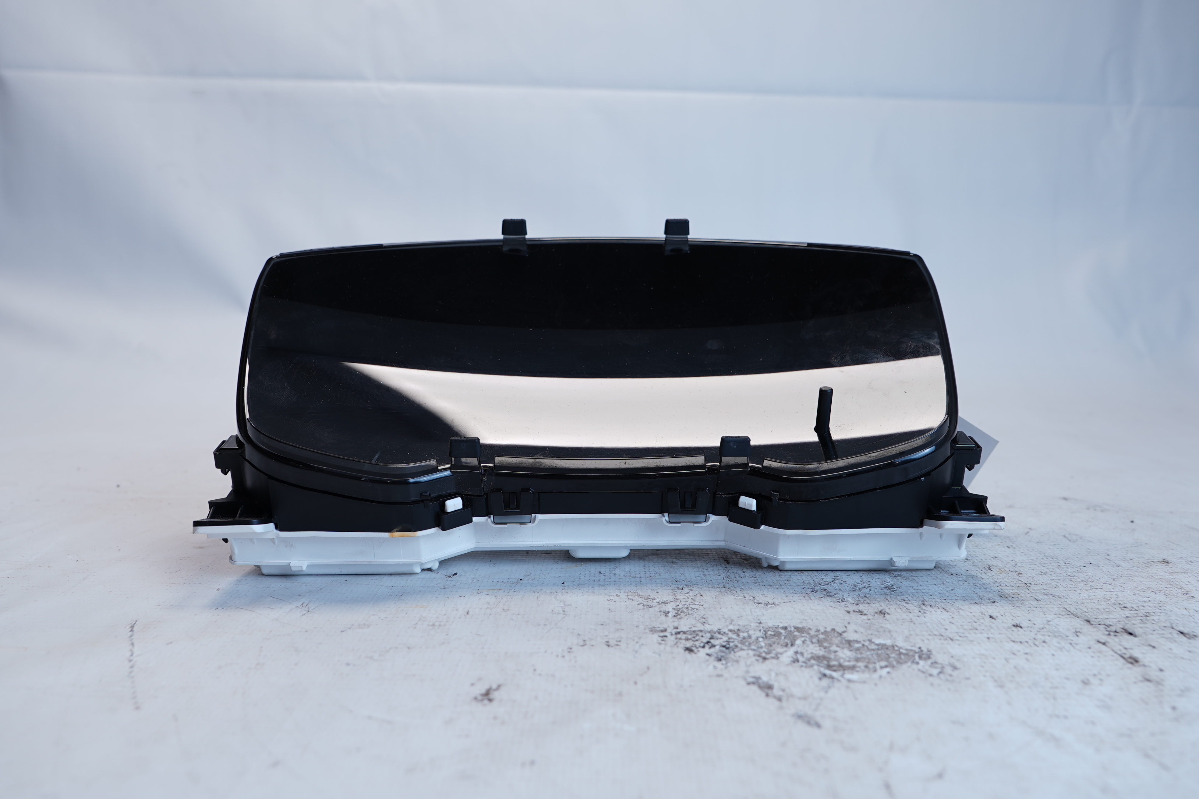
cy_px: 400
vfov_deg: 47.9
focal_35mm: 27
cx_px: 600
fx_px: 899
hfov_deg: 67.4
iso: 50
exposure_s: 1/20
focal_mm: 18
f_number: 4.5
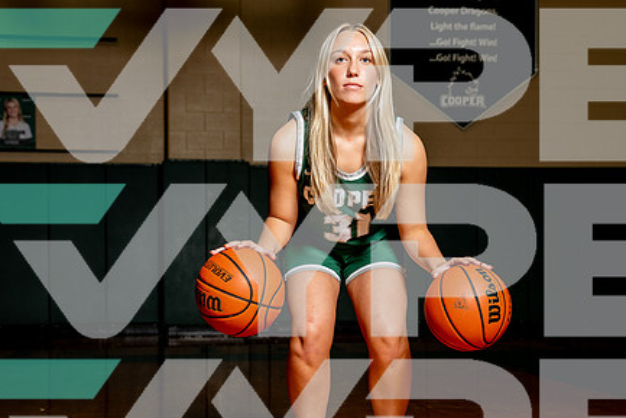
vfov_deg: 18.4
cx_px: 337
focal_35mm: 74
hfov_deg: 27.3
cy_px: 260
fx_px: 1287
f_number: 5.6
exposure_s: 1/250
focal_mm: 54
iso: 160
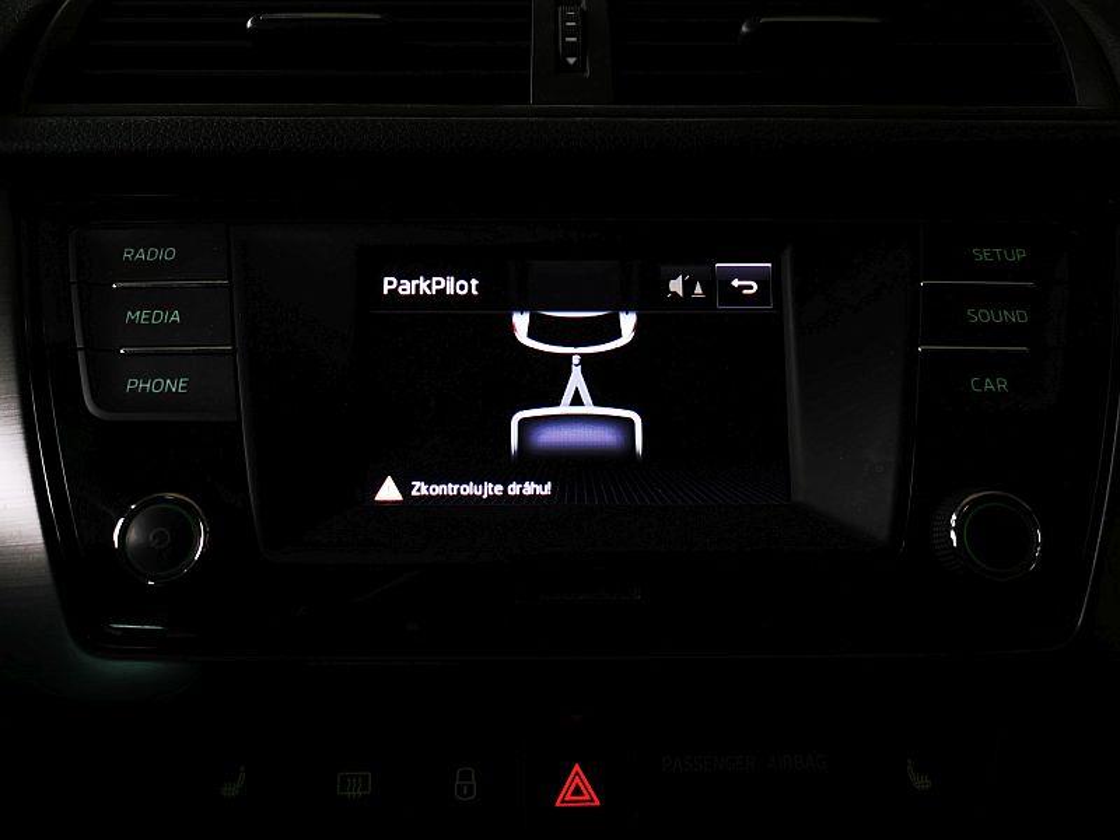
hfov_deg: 65.3
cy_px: 420
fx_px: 874
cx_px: 560
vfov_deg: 51.4
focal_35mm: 27
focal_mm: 5.58
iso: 250
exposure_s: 1/50
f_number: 1.8
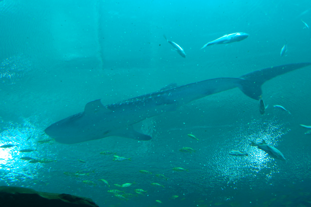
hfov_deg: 53.2
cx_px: 156
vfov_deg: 36.8
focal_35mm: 36
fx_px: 311
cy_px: 104
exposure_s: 1/13
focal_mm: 24
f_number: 4
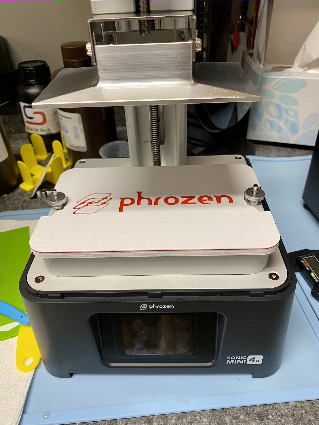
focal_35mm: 26
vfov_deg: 67.3
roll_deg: +2.8
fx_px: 320
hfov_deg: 53.1
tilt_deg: -35.9
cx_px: 160
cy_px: 212
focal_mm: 4.25
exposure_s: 1/60
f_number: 1.8
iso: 100
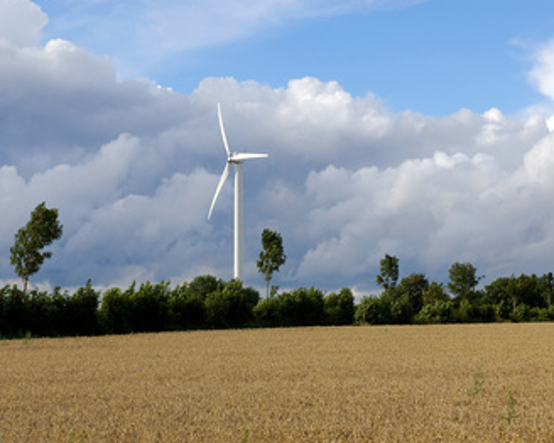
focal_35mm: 79
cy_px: 220
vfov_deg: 19.4
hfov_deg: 24.1
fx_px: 1295
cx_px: 319
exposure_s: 1/250
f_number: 9
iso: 200
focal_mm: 46
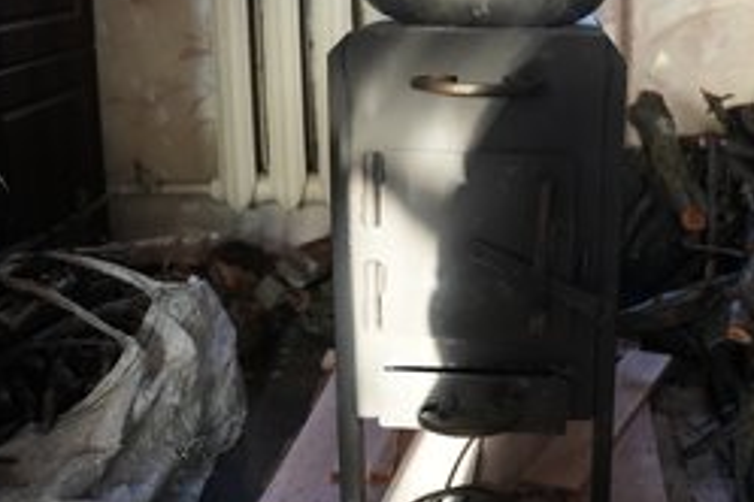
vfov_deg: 29.6
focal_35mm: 45
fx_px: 942
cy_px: 162
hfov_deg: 41.9
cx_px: 590
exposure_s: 1/200
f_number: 2.8
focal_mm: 28
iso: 5000
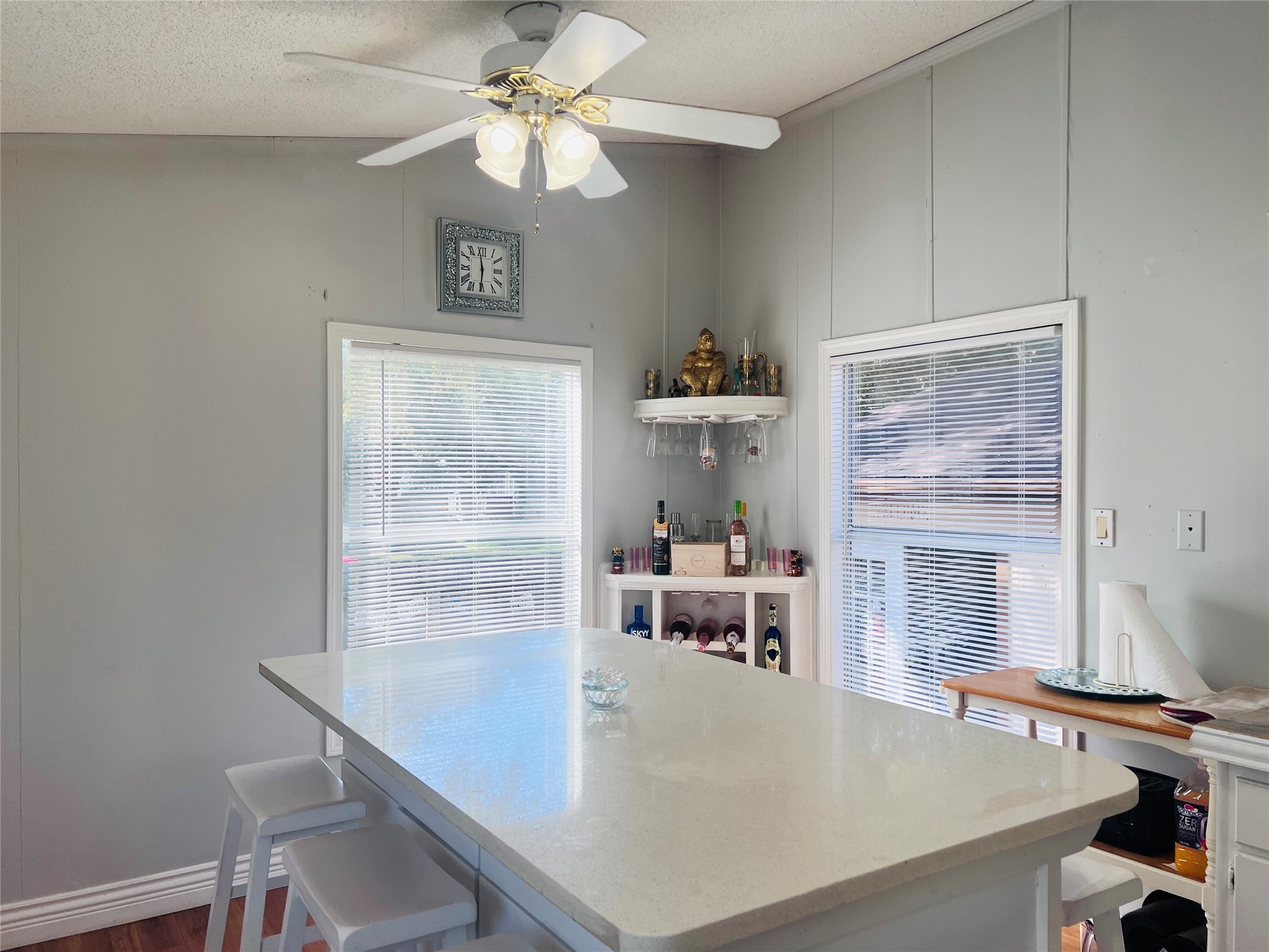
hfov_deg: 67.3
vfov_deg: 53.1
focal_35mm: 26
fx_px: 953
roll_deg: +0.0
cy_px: 476
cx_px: 634
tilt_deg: -0.8
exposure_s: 1/438
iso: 50
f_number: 1.5
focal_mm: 5.7
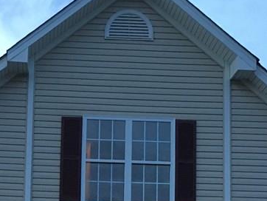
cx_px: 58
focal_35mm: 82
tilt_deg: +8.4
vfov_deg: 17.0
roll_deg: -1.4
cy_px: 256
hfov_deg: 23.5
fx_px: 633
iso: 160
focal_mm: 4.15
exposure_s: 1/30
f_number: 2.2
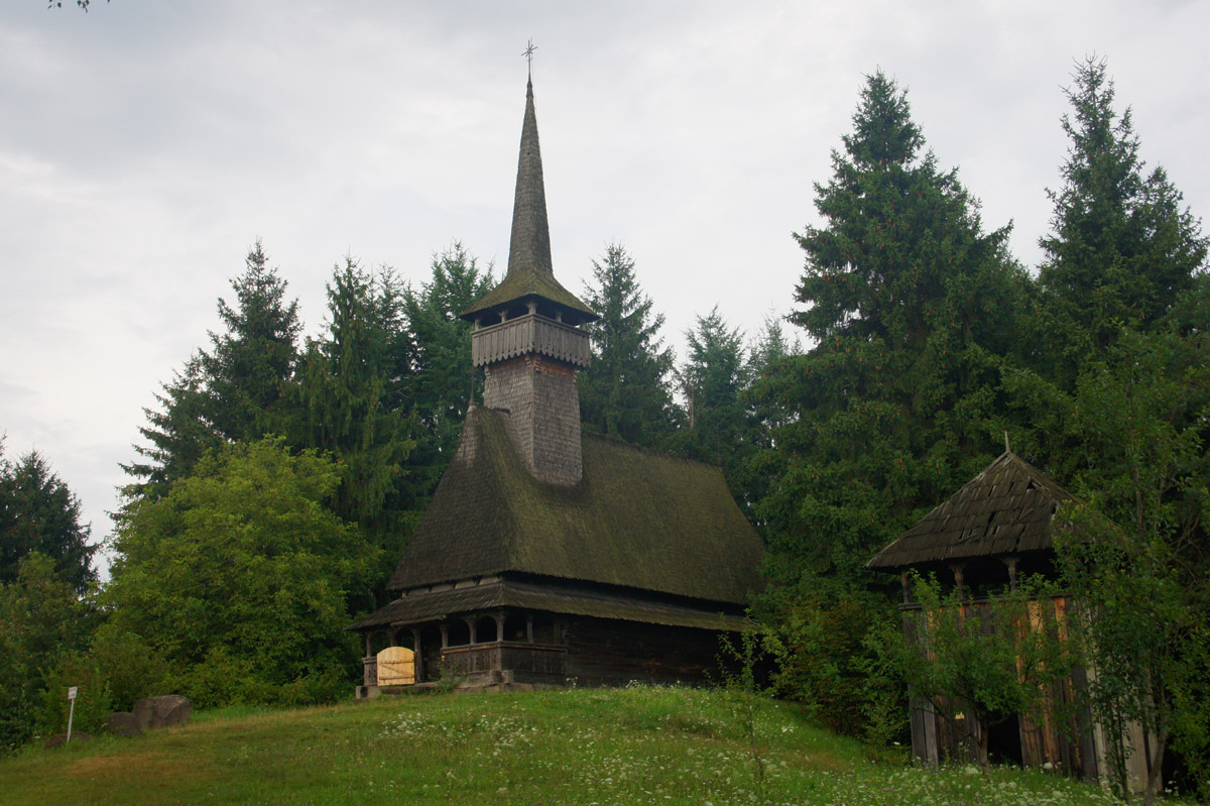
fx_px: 1411
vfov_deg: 31.9
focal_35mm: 42
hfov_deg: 46.4
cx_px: 605
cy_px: 403
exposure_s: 1/80
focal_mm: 28
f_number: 8
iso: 200
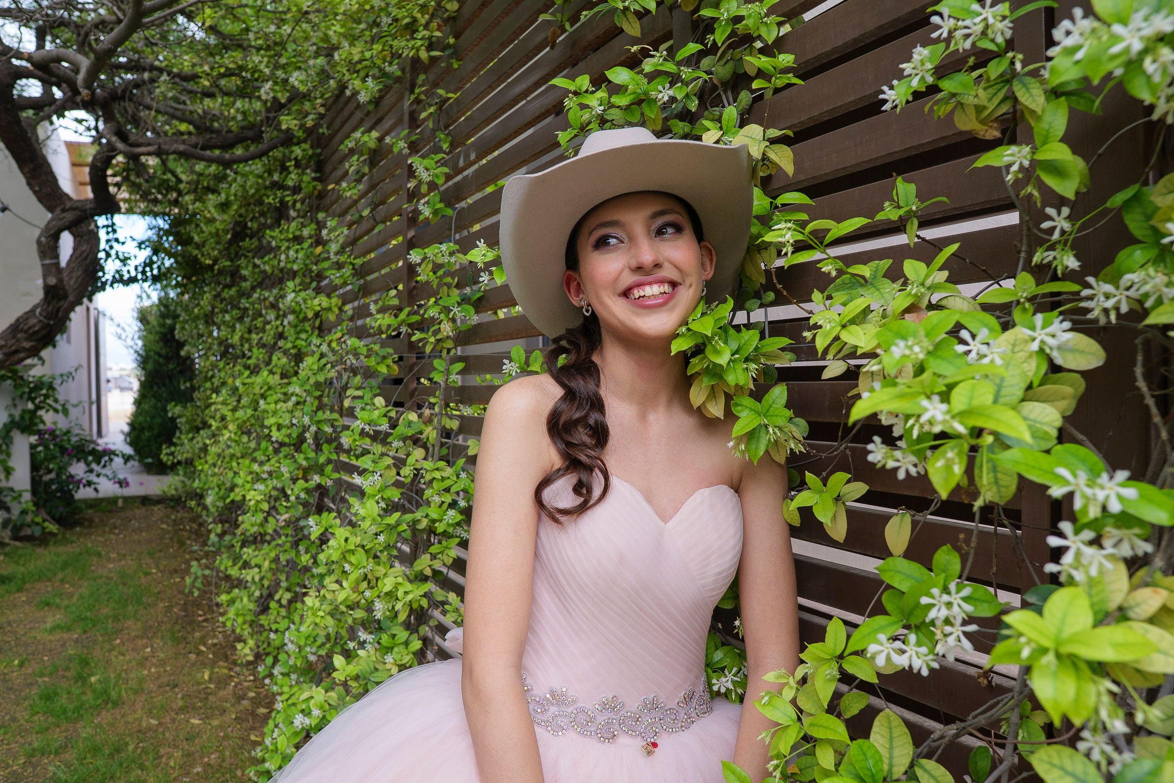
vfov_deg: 53.1
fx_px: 783
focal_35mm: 24
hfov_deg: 73.8
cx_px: 587
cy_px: 392
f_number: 4
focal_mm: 16
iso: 400
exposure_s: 1/200
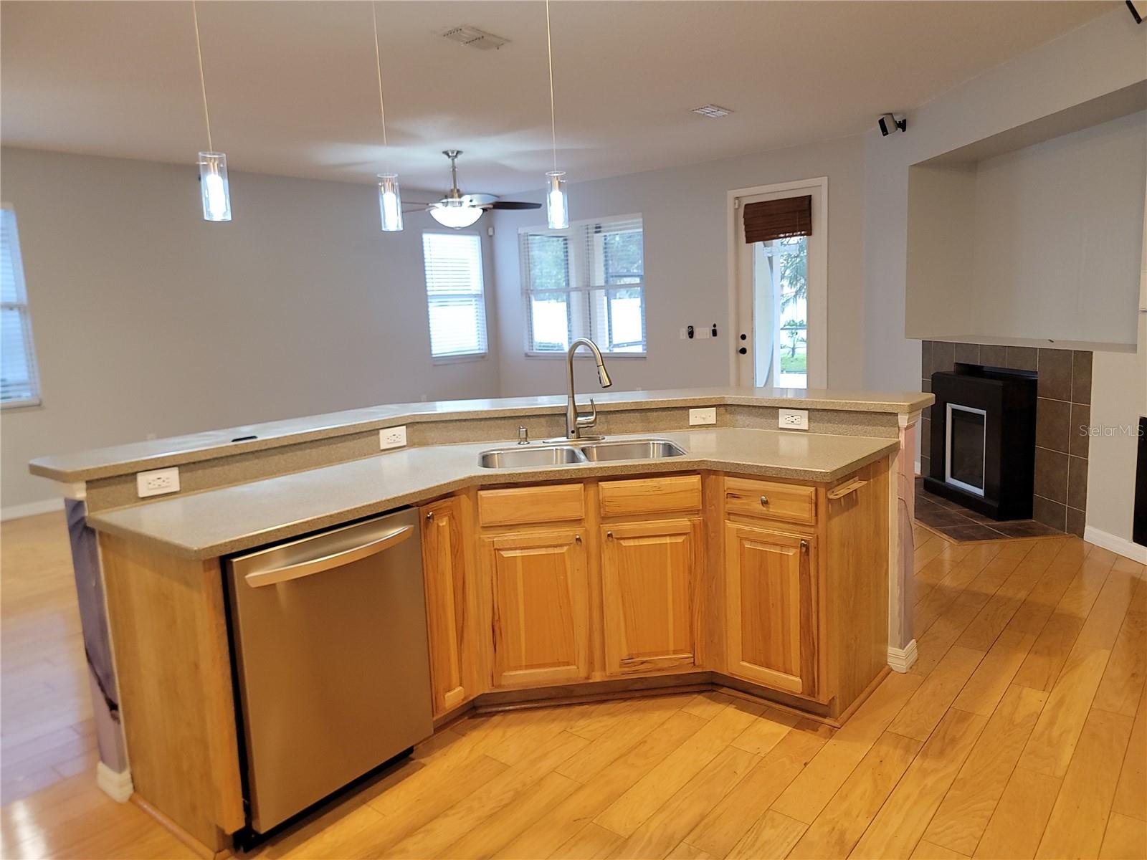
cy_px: 430
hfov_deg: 71.6
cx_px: 574
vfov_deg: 56.8
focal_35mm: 24
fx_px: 795
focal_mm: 6.7
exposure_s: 1/40
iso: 125
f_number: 1.8
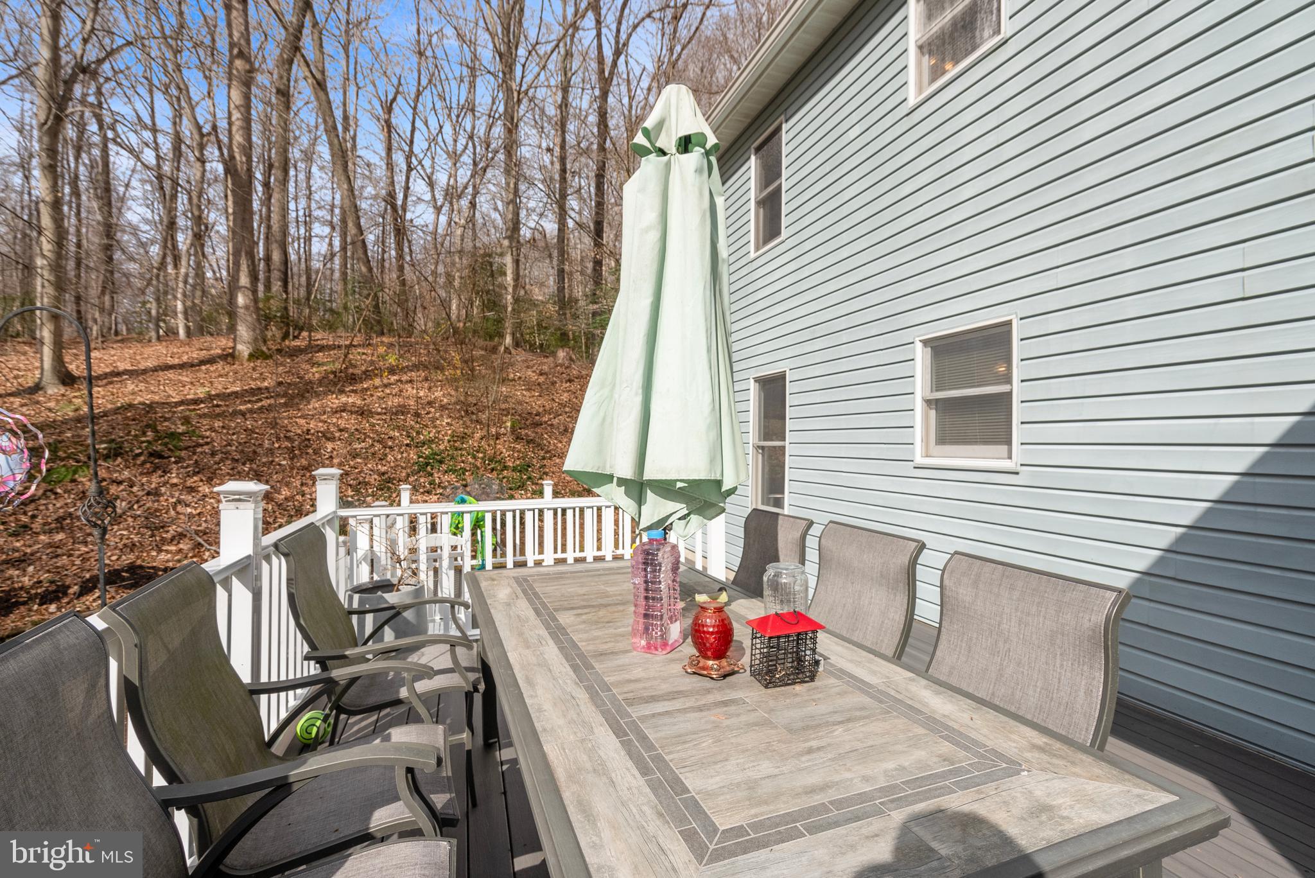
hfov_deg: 96.7
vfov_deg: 73.8
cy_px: 439
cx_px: 658
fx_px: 585
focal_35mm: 16
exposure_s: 1/1250
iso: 800
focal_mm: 16
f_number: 8
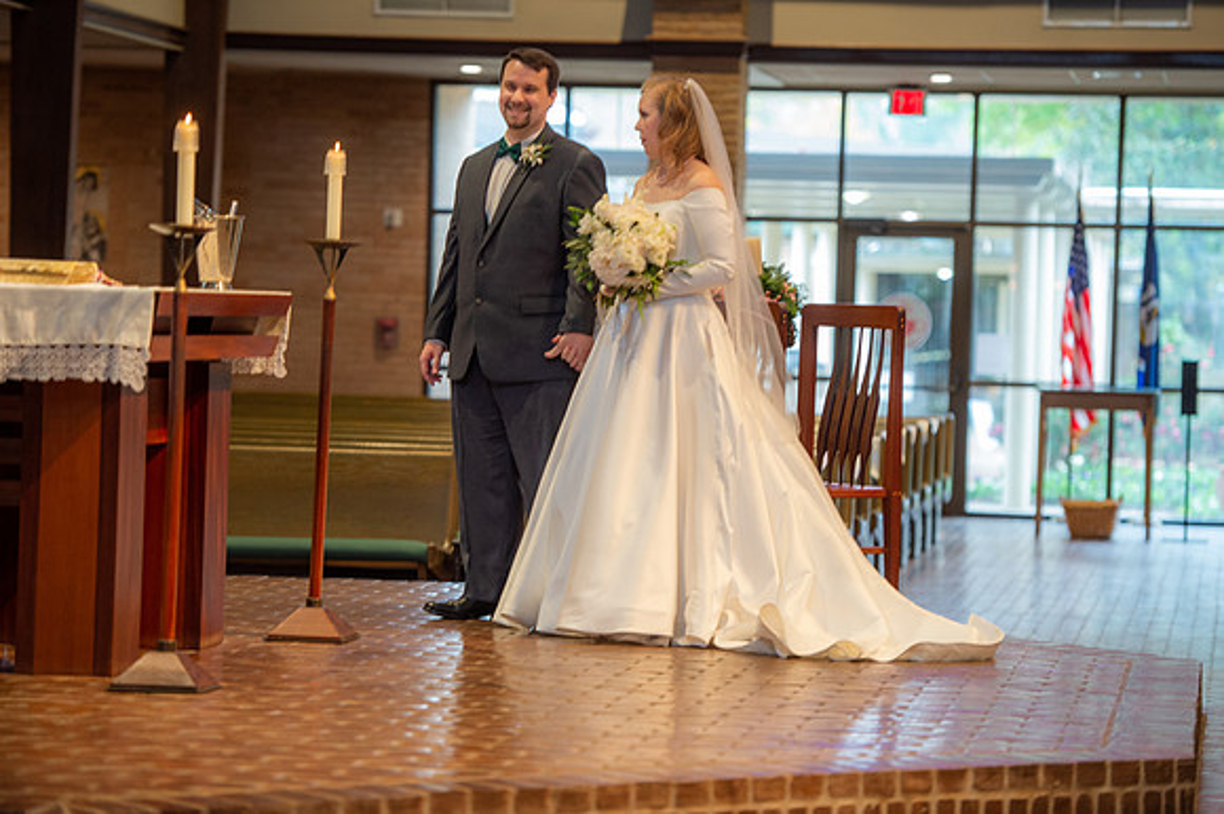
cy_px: 407
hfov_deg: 15.8
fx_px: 4417
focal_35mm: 130
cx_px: 612
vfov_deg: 10.5
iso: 1250
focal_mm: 130
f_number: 2.8
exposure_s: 1/100
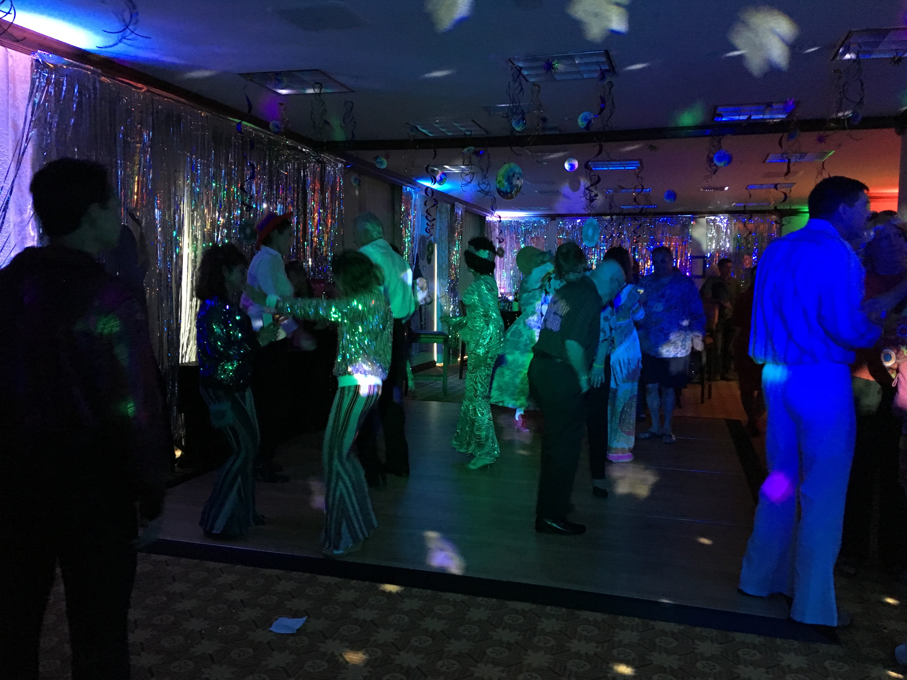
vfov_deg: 48.2
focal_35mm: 29
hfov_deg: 61.7
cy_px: 340
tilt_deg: -5.4
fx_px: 760
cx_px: 454
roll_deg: -0.8
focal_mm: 4.15
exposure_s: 1/15
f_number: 2.2
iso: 640
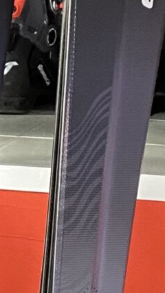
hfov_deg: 6.4
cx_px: -356
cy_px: 307
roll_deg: -0.9
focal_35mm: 170
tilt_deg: -13.1
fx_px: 1323
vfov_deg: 12.5
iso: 320
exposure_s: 1/50
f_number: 1.8
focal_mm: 4.25
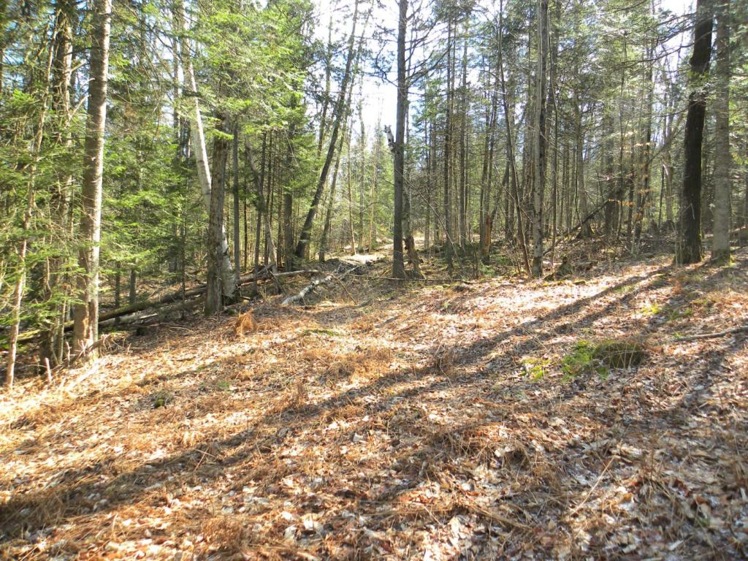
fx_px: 562
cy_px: 280
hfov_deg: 67.3
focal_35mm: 26
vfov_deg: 53.1
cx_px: 374
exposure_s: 1/83
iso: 64
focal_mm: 4.6
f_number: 2.8
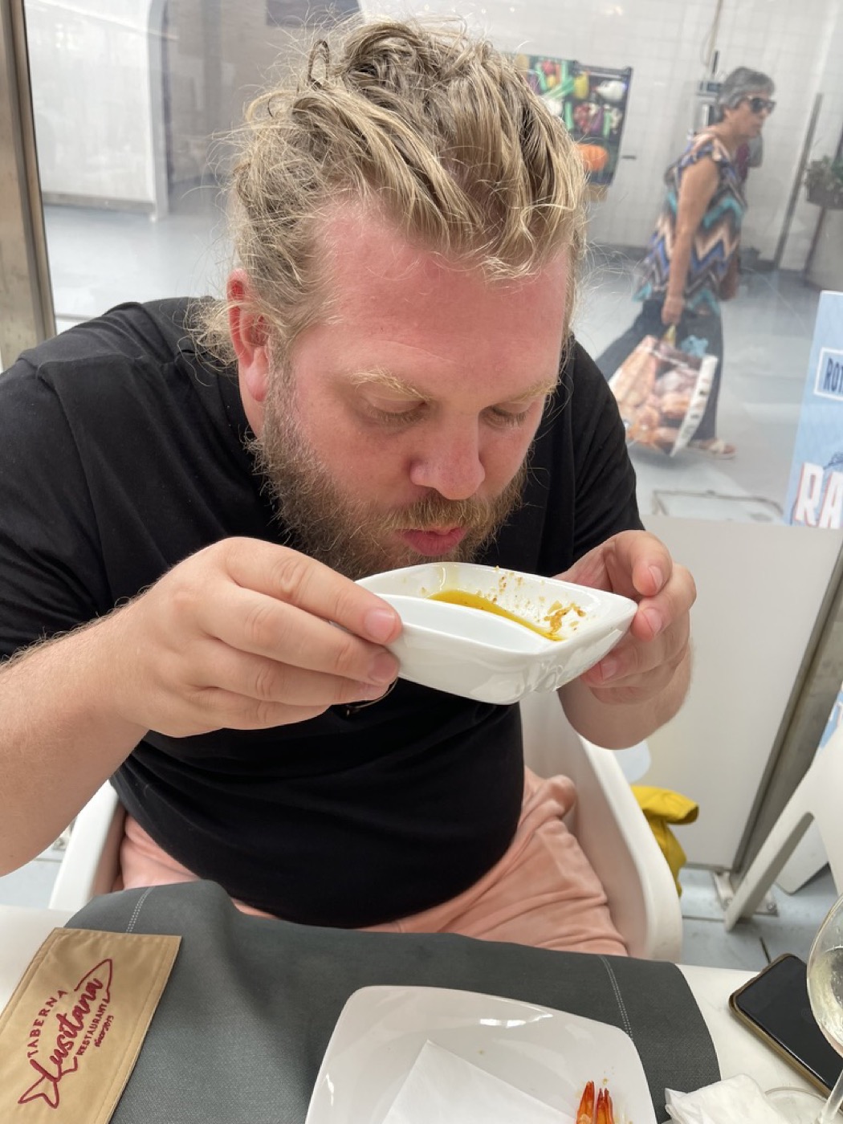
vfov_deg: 69.4
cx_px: 422
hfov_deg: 54.9
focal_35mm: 25
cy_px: 562
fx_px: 812
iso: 125
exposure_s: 1/121
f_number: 1.6
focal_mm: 5.1
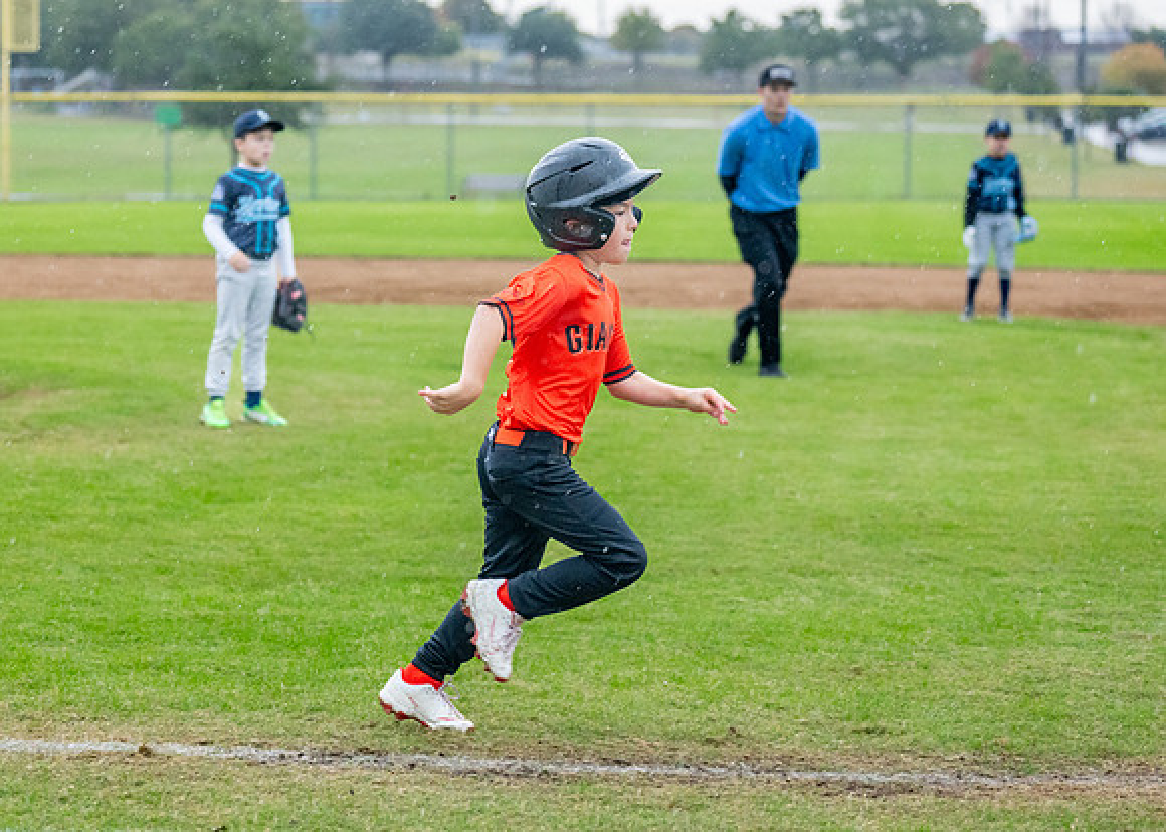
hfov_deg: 18.4
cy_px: 409
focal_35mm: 108
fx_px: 3592
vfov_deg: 13.2
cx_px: 419
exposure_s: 1/1000
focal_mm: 70
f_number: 2.8
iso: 1600
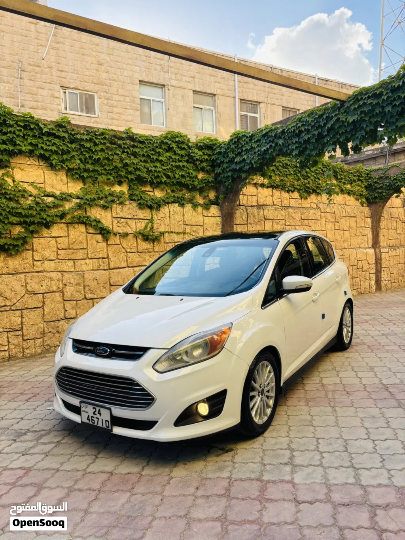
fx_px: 406
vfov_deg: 67.3
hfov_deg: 53.1
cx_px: 202
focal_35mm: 26
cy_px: 270
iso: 50
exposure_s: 1/460
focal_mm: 5.96
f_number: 1.6
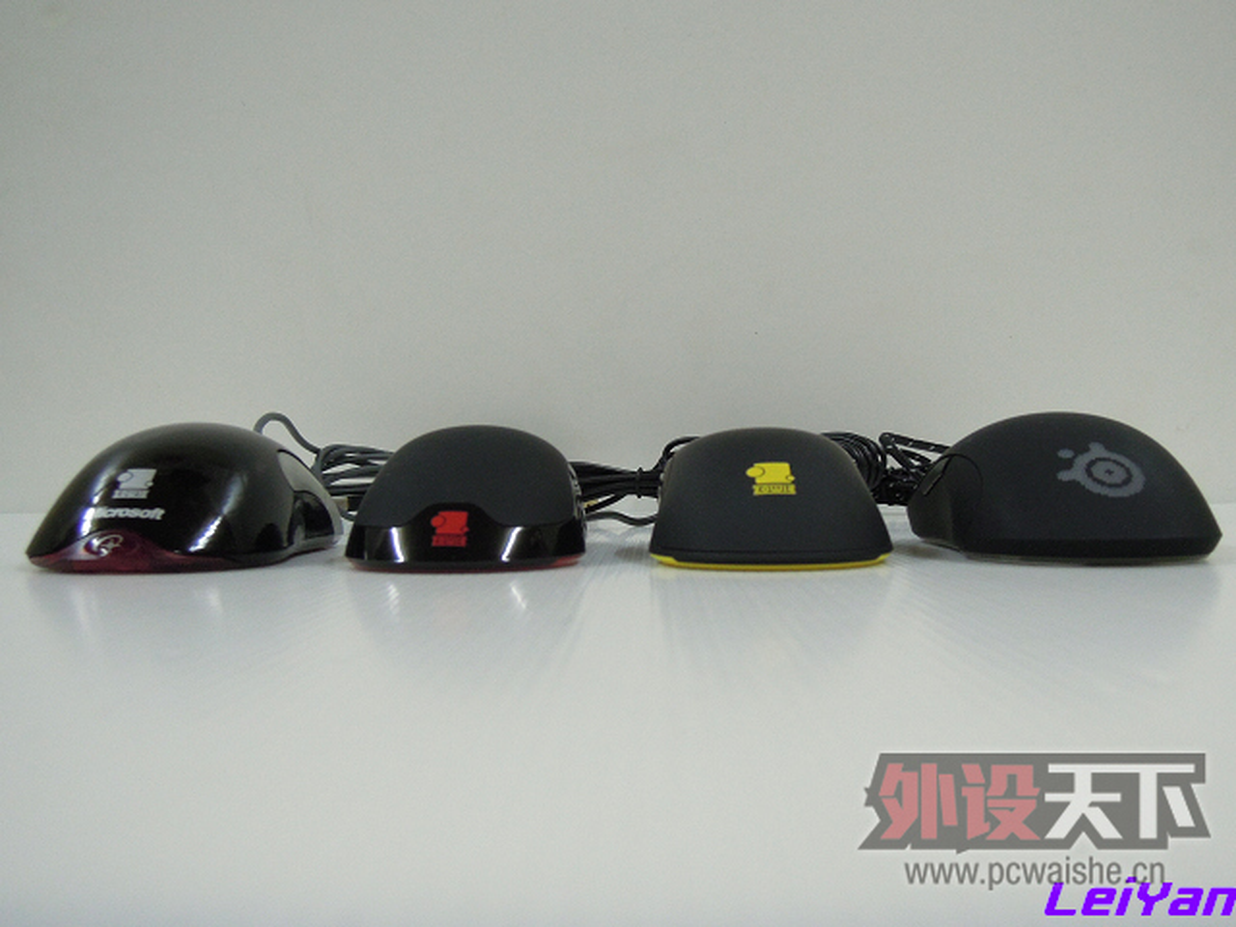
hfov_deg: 52.6
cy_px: 464
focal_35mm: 35
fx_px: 1250
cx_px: 618
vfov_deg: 40.7
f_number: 3.2
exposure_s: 1/25
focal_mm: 6.3
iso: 400
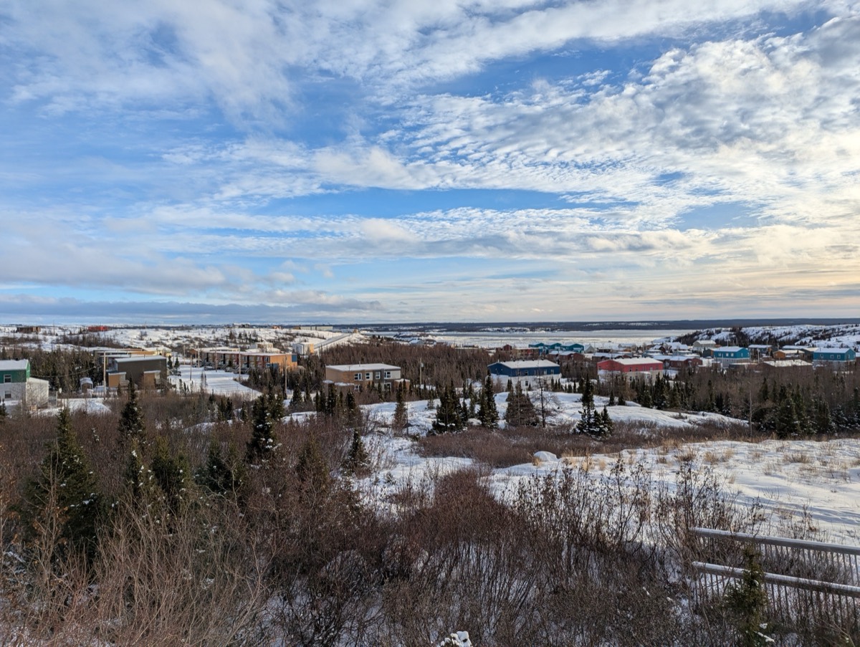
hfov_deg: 71.5
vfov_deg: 56.9
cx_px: 430
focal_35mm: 24
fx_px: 597
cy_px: 324
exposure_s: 1/2899
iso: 46
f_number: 1.85
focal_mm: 6.81
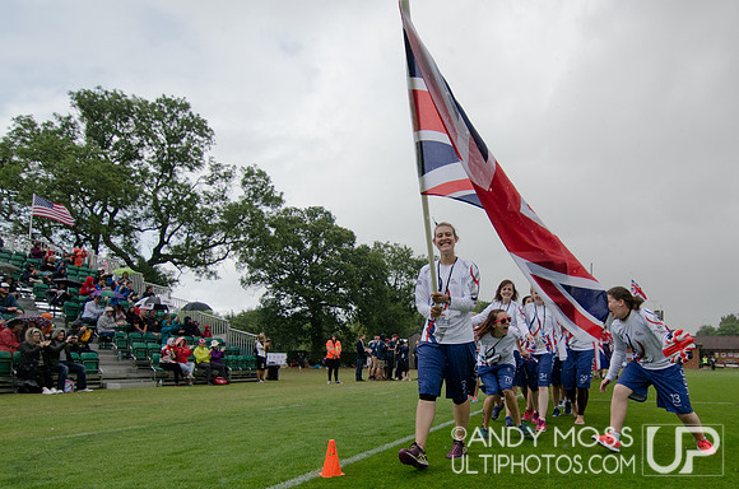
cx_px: 370
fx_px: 338
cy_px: 244
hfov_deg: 95.1
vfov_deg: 71.8
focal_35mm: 16
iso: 500
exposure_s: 1/2000
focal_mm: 11
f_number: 4.5
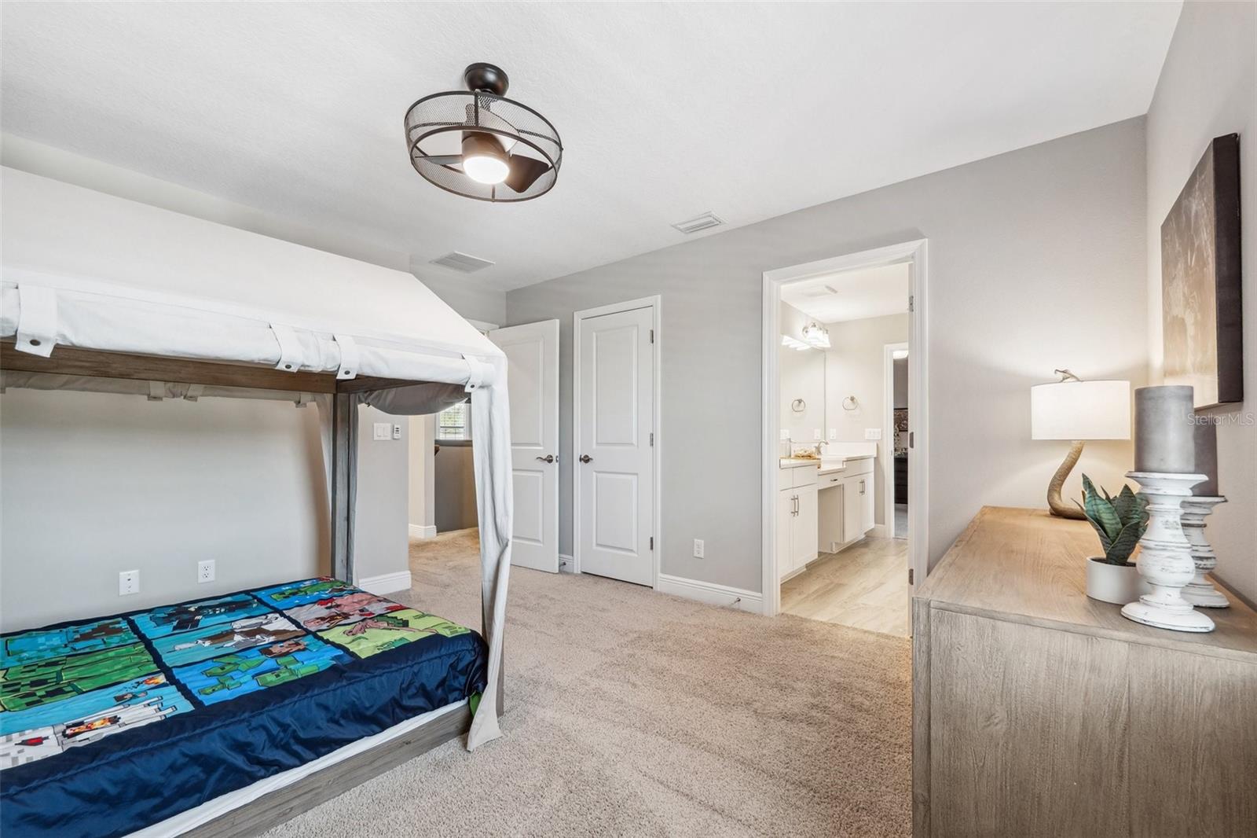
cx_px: 628
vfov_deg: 81.2
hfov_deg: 104.3
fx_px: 489
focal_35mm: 14
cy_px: 419
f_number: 8
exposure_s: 1/13
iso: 400
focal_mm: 14
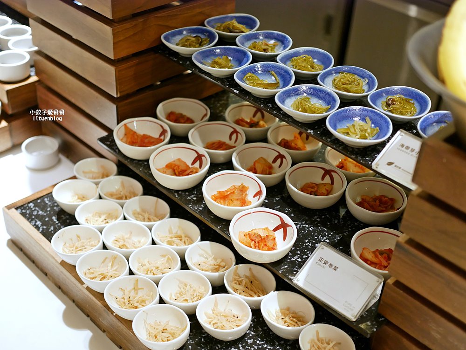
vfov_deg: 29.1
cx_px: 233
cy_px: 175
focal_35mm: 50
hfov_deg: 38.2
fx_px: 673
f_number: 1.8
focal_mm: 25
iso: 640
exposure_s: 1/60
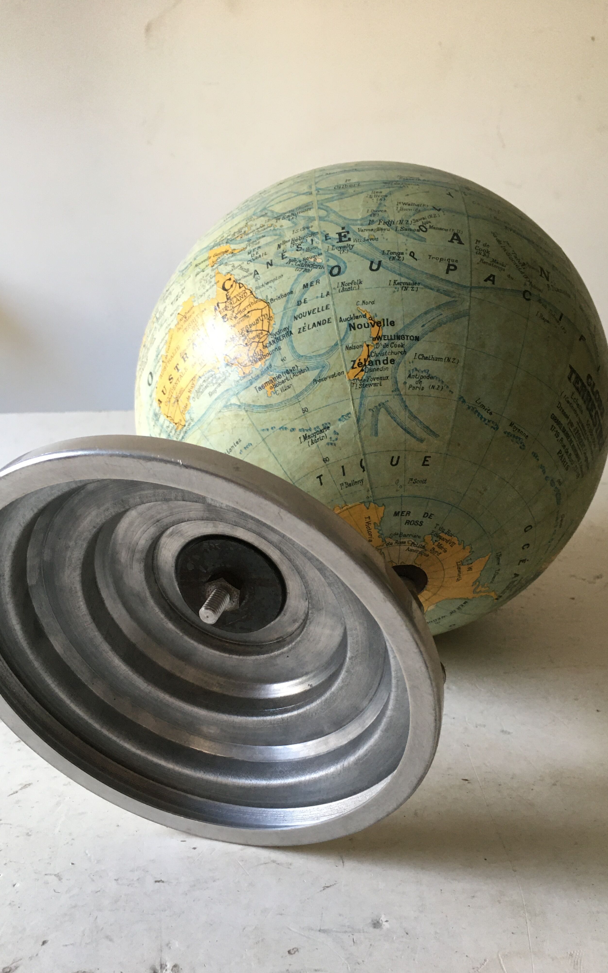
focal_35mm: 31
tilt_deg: -16.8
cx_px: 325
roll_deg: +1.1
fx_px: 822
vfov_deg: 61.2
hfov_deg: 40.6
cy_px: 490
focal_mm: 4.15
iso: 125
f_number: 2.2
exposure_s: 1/33
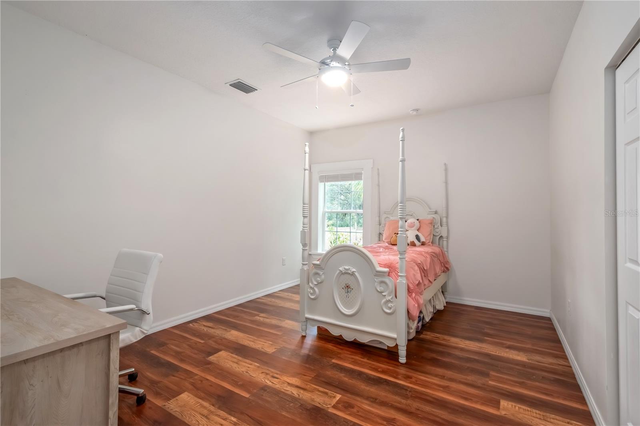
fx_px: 267
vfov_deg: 77.3
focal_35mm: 15
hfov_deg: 100.4
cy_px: 213
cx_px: 320
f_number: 9
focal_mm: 10
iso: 250
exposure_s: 1/1.67
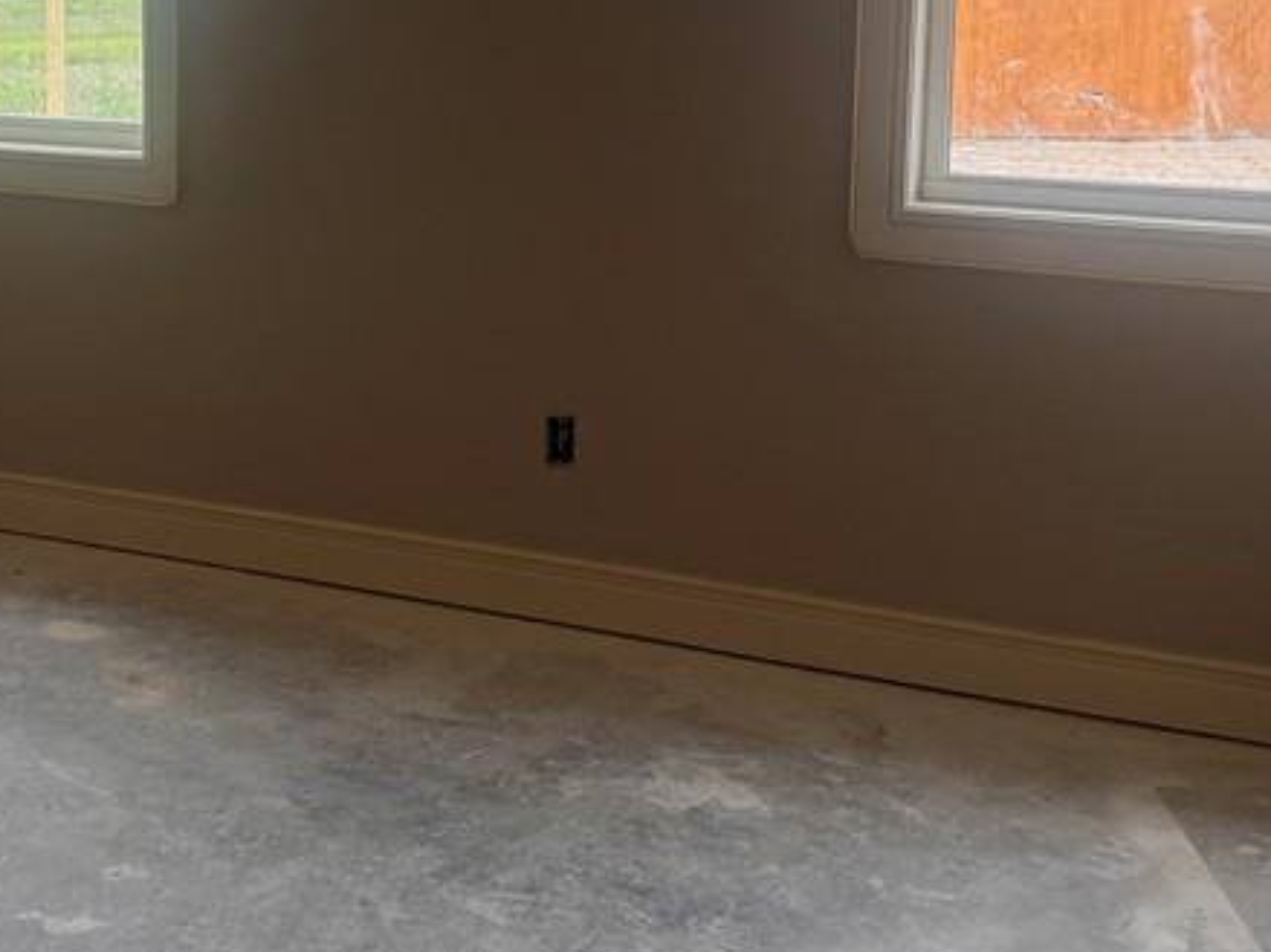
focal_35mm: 56
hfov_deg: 33.5
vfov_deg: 25.5
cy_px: 162
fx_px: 2056
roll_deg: -0.1
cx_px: 281
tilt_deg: -7.7
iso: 80
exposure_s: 1/562
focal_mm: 6.76
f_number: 1.78
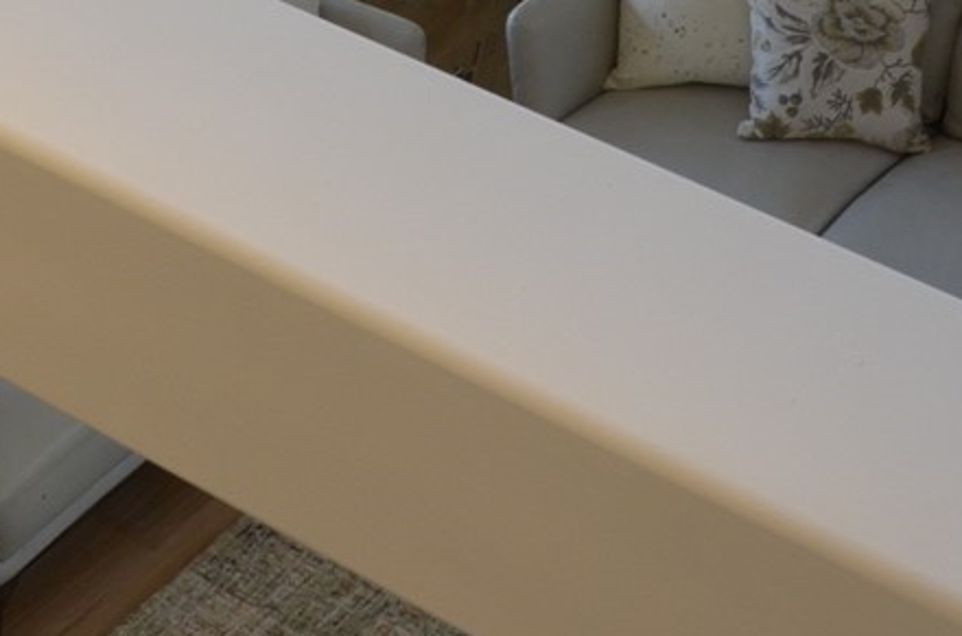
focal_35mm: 116
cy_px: -185
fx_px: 3092
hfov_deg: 17.6
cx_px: 326
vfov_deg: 11.5
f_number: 8
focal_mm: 20
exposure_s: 1/15
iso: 400
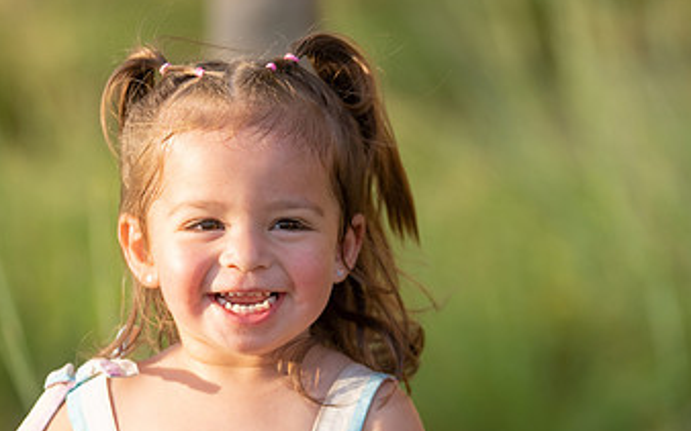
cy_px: 363
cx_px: 356
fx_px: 6194
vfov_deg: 4.0
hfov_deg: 6.4
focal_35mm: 329
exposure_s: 1/500
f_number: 2.8
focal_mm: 158
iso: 125
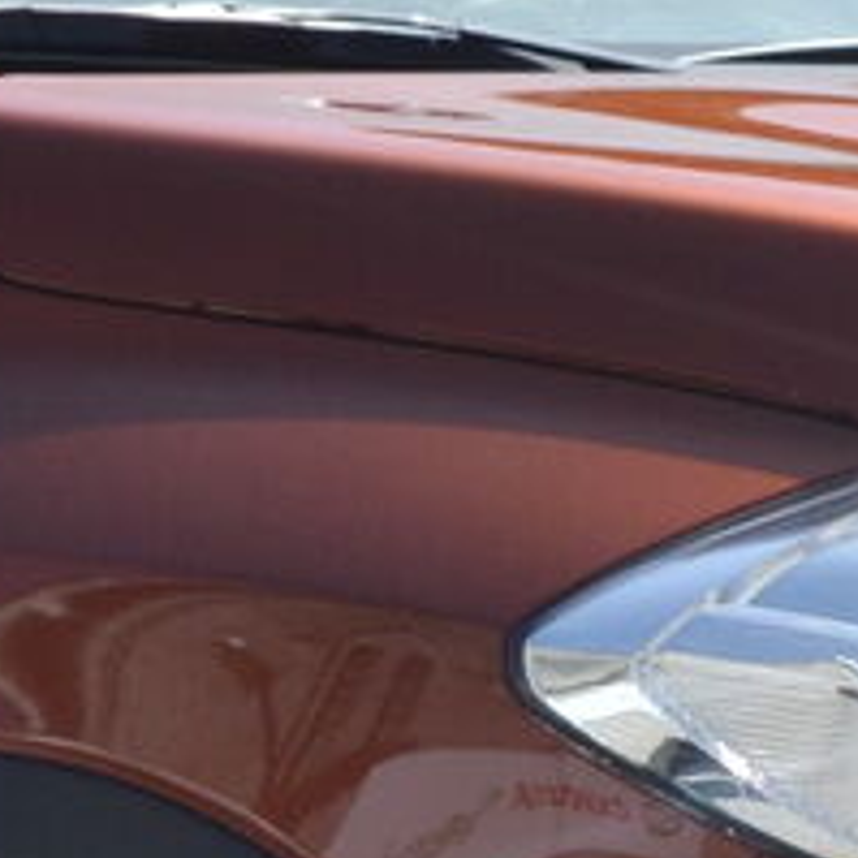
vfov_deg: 5.9
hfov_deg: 5.9
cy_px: 949
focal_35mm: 295
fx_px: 8273
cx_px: -65
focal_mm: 24
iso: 100
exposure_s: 1/250
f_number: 8
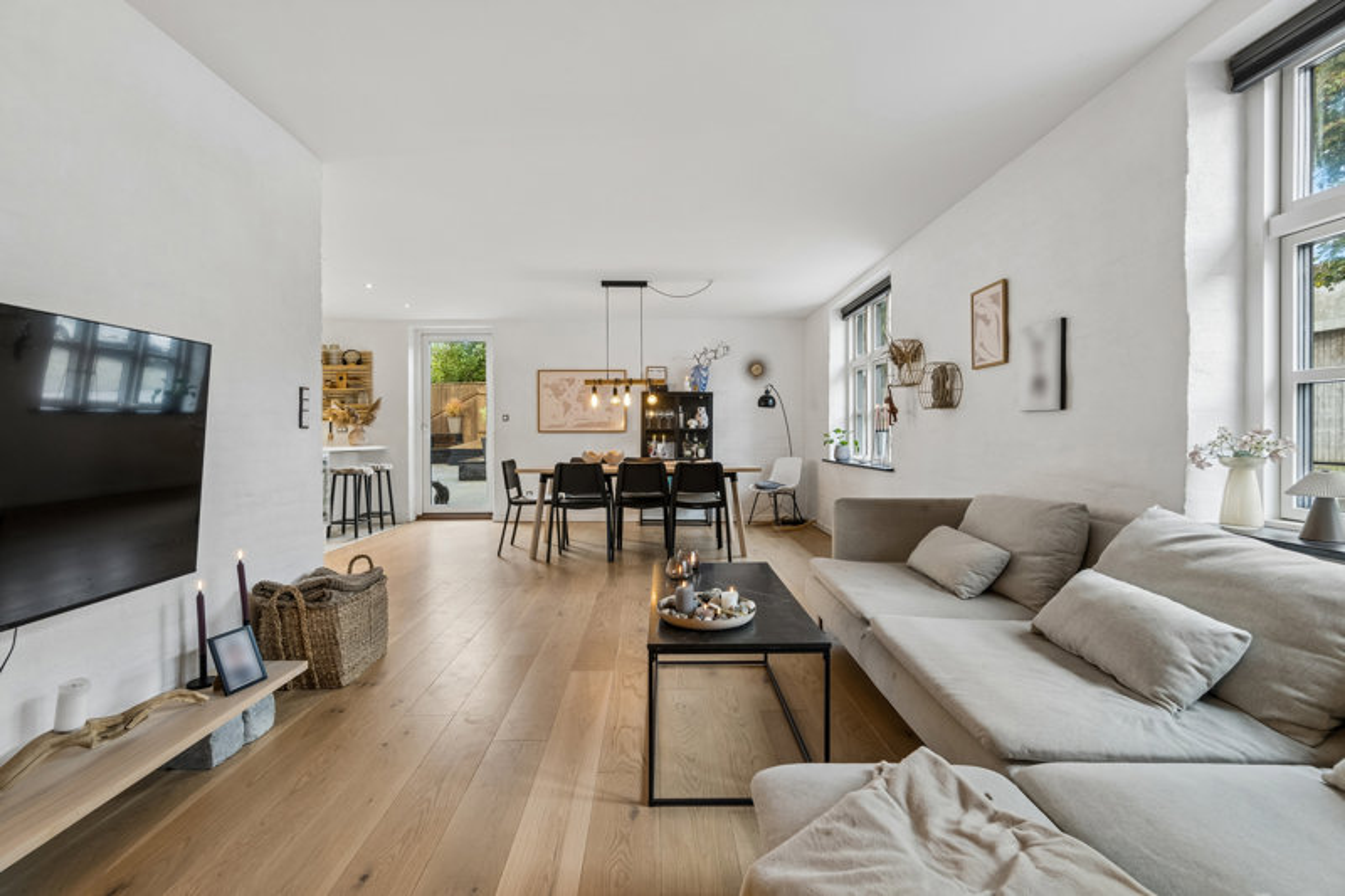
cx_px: 672
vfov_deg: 77.3
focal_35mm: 15
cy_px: 448
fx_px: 560
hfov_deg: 100.4
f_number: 8
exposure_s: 1/15
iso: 200
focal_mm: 10
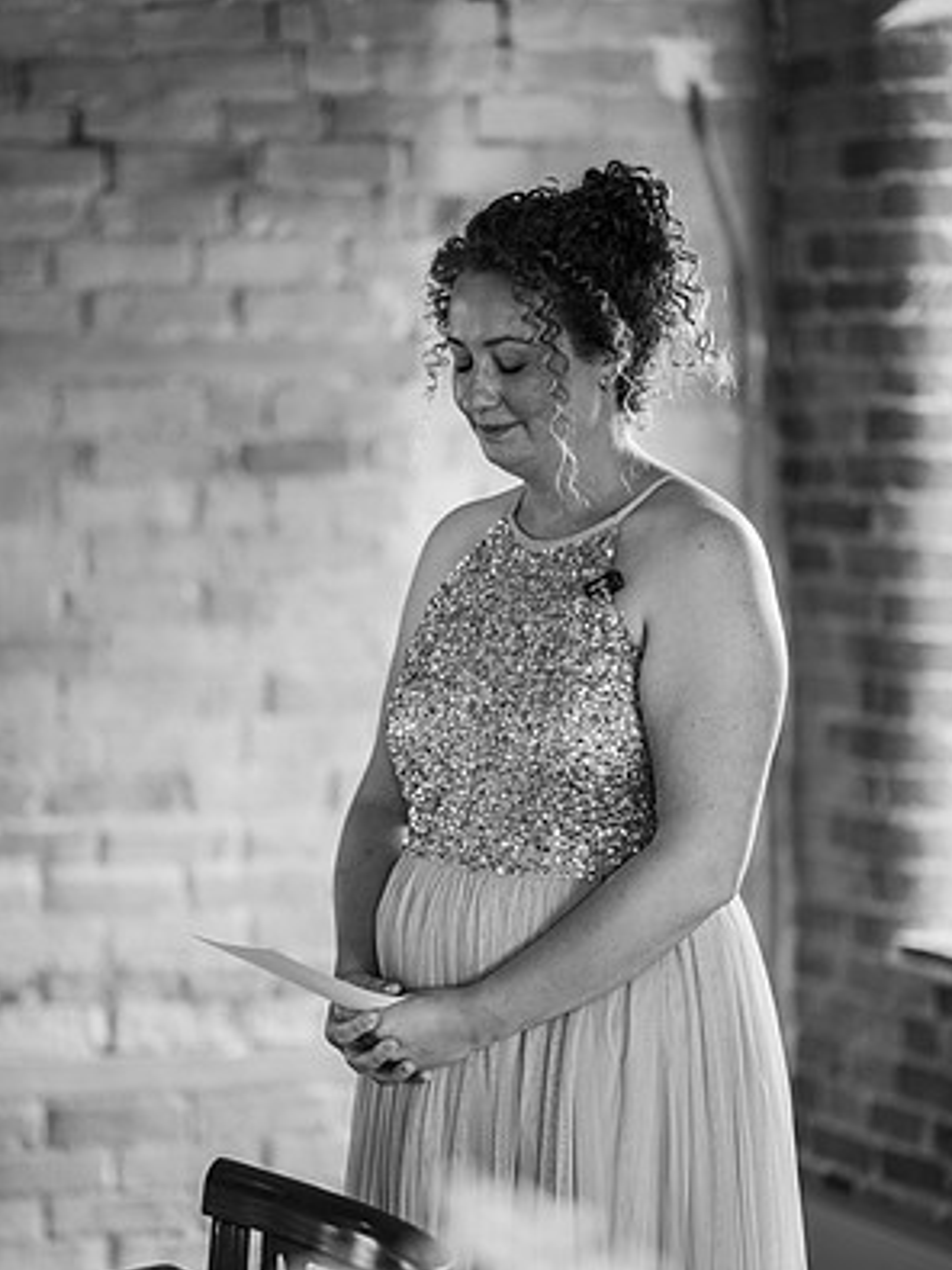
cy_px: 633
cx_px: 478
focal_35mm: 93
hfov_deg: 15.9
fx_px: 3412
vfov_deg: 21.1
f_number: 1.8
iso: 320
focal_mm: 85
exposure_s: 1/200
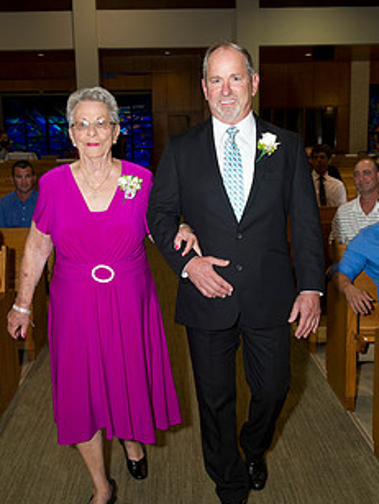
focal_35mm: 45
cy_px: 274
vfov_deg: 42.0
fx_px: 656
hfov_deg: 32.2
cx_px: 181
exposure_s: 1/100
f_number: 6.3
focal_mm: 32
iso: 1600
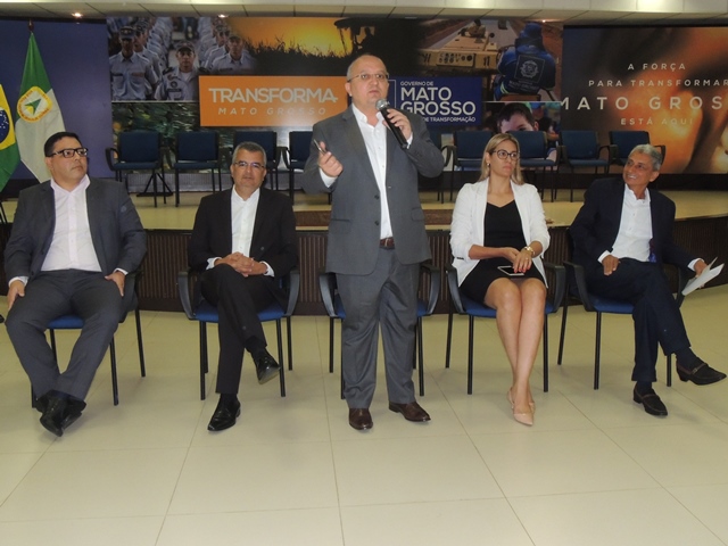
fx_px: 736
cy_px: 273
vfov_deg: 40.7
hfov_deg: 52.6
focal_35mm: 35
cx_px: 364
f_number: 6.4
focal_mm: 6.2
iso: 800
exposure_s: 1/30
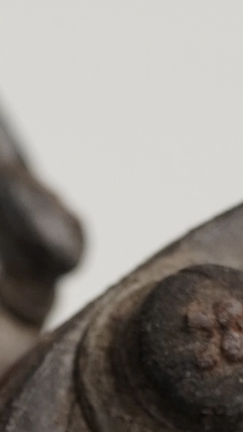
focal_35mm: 285
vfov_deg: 7.4
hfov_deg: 4.3
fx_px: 3262
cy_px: 770
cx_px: -44
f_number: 4
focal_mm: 32
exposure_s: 1/100
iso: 400
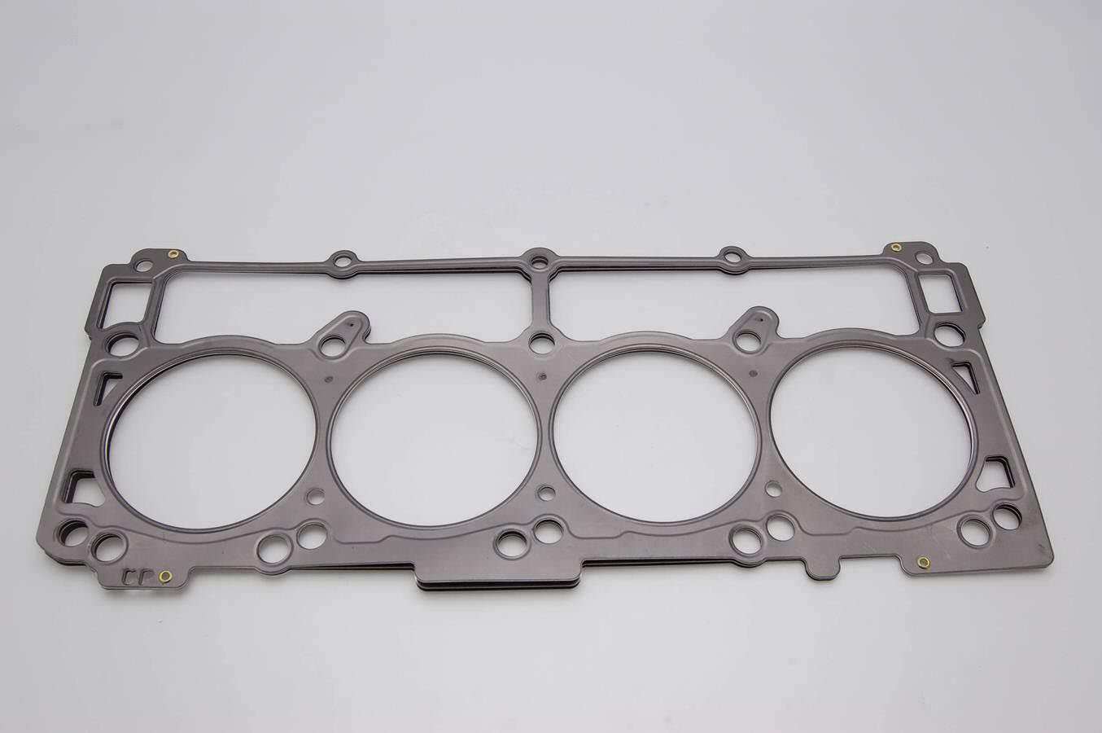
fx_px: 1009
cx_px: 551
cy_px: 366
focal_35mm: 33
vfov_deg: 39.9
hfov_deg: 57.3
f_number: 11
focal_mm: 22
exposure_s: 1/125
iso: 200
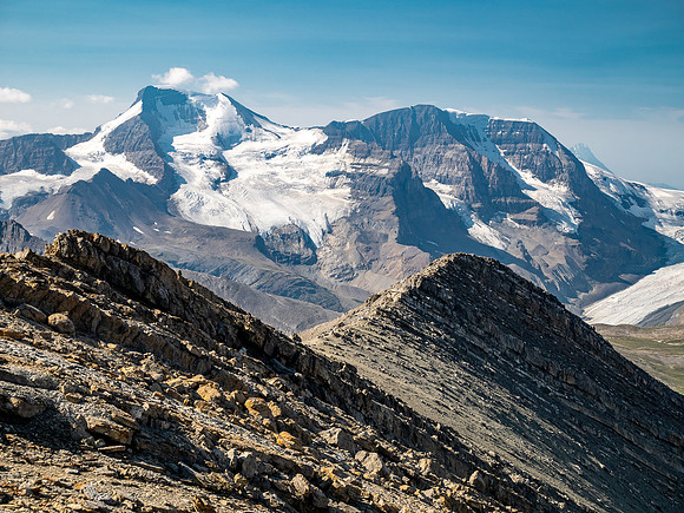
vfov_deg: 22.9
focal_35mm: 64
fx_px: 1265
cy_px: 256
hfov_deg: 30.3
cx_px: 342
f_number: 8
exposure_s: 1/160
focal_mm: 32
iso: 200
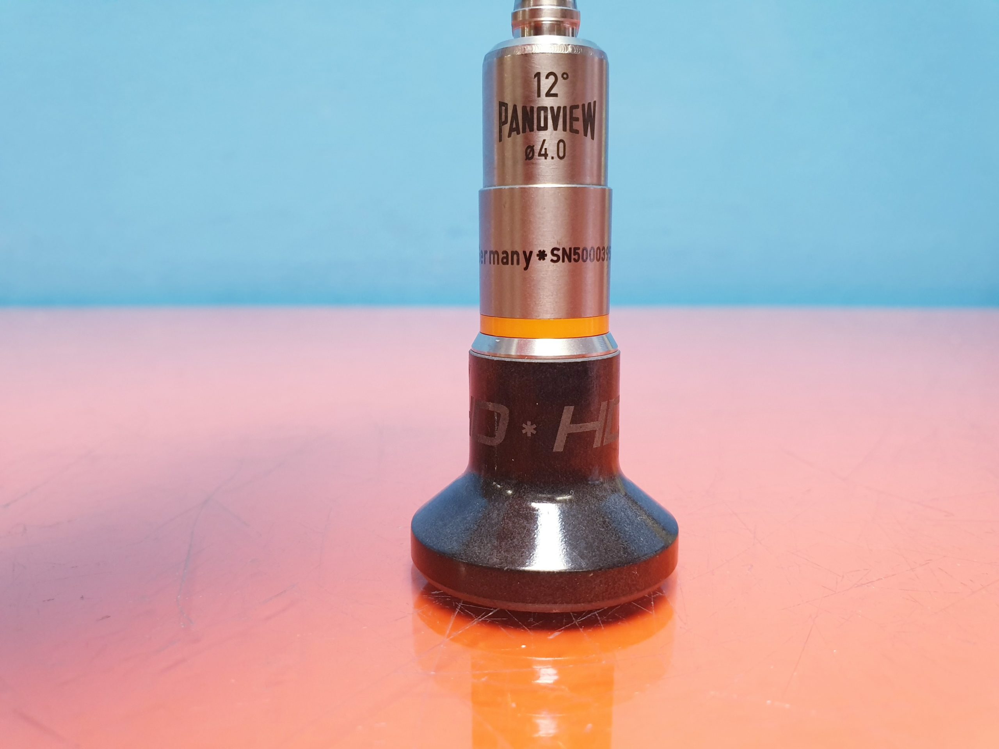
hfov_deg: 67.3
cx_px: 500
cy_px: 374
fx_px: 750
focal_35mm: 26
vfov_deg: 53.1
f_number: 2.4
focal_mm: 4.3
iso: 250
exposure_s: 1/50
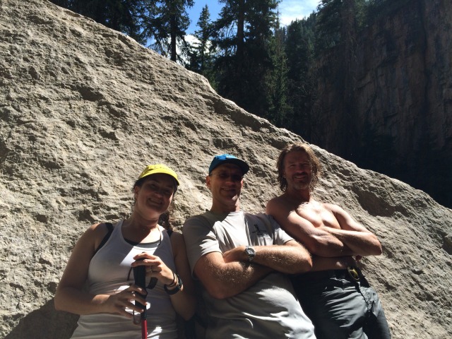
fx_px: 379
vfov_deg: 48.2
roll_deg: -0.5
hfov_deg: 61.7
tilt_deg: +5.0
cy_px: 170
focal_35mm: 29
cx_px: 226
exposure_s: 1/1786
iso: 32
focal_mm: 4.15
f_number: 2.2
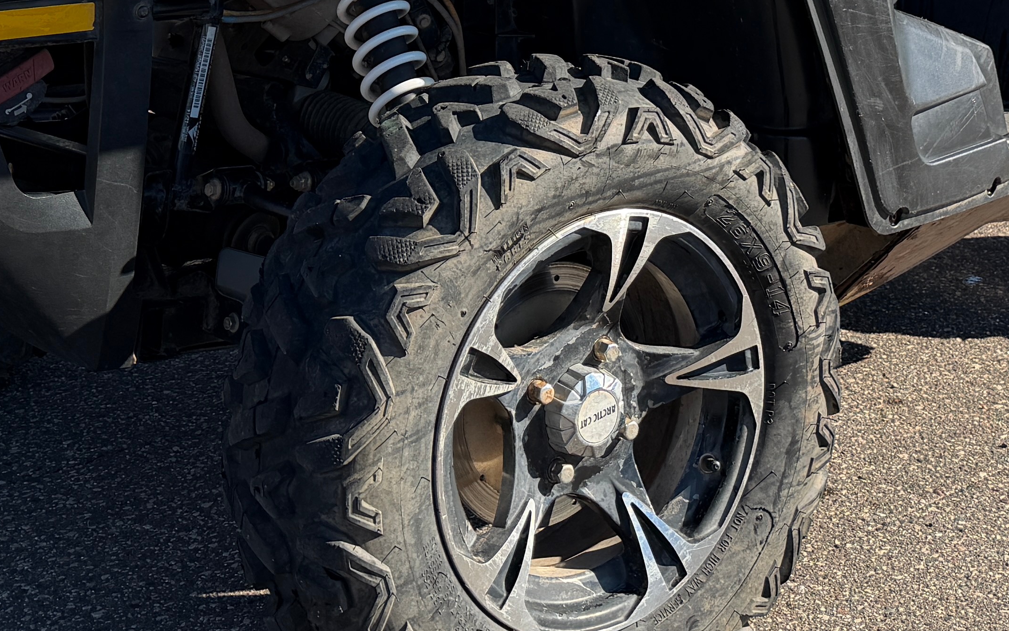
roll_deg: +0.9
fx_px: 1870
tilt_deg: -1.0
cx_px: 559
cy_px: -177
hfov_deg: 30.2
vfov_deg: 18.0
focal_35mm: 68
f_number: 1.78
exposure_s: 1/2445
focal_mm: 6.76
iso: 80
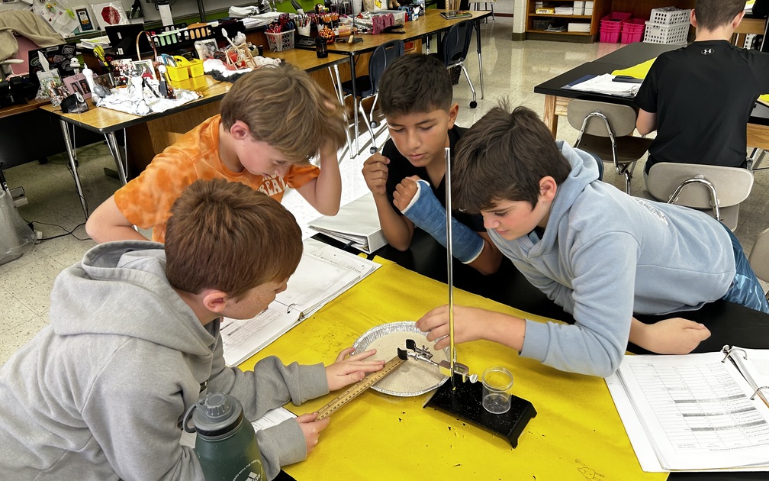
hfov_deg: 66.5
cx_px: 379
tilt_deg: -31.0
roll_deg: +4.5
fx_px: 587
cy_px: 259
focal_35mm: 28
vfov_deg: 44.5
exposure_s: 1/60
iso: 80
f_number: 1.5
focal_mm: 5.7
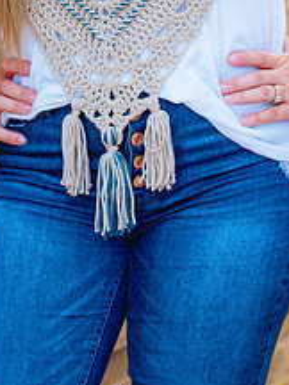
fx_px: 2694
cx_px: 128
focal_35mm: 242
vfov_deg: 8.1
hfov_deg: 6.1
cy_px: -73
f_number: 3.5
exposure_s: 1/200
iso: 200
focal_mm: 85
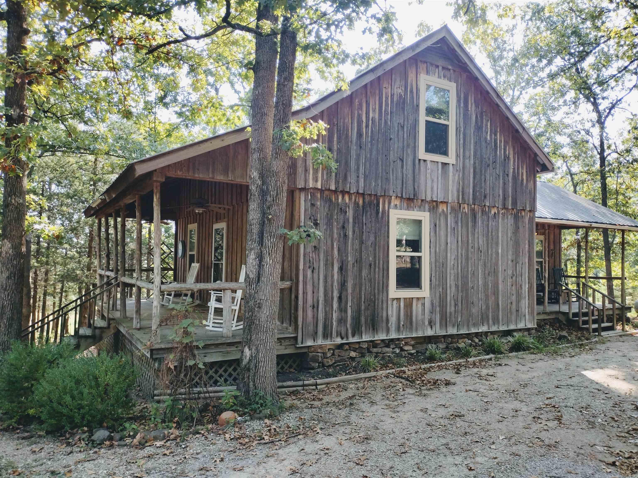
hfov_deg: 65.3
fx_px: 498
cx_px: 319
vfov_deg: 51.4
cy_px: 239
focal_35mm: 27
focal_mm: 4.71
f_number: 1.7
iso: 100
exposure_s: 1/284
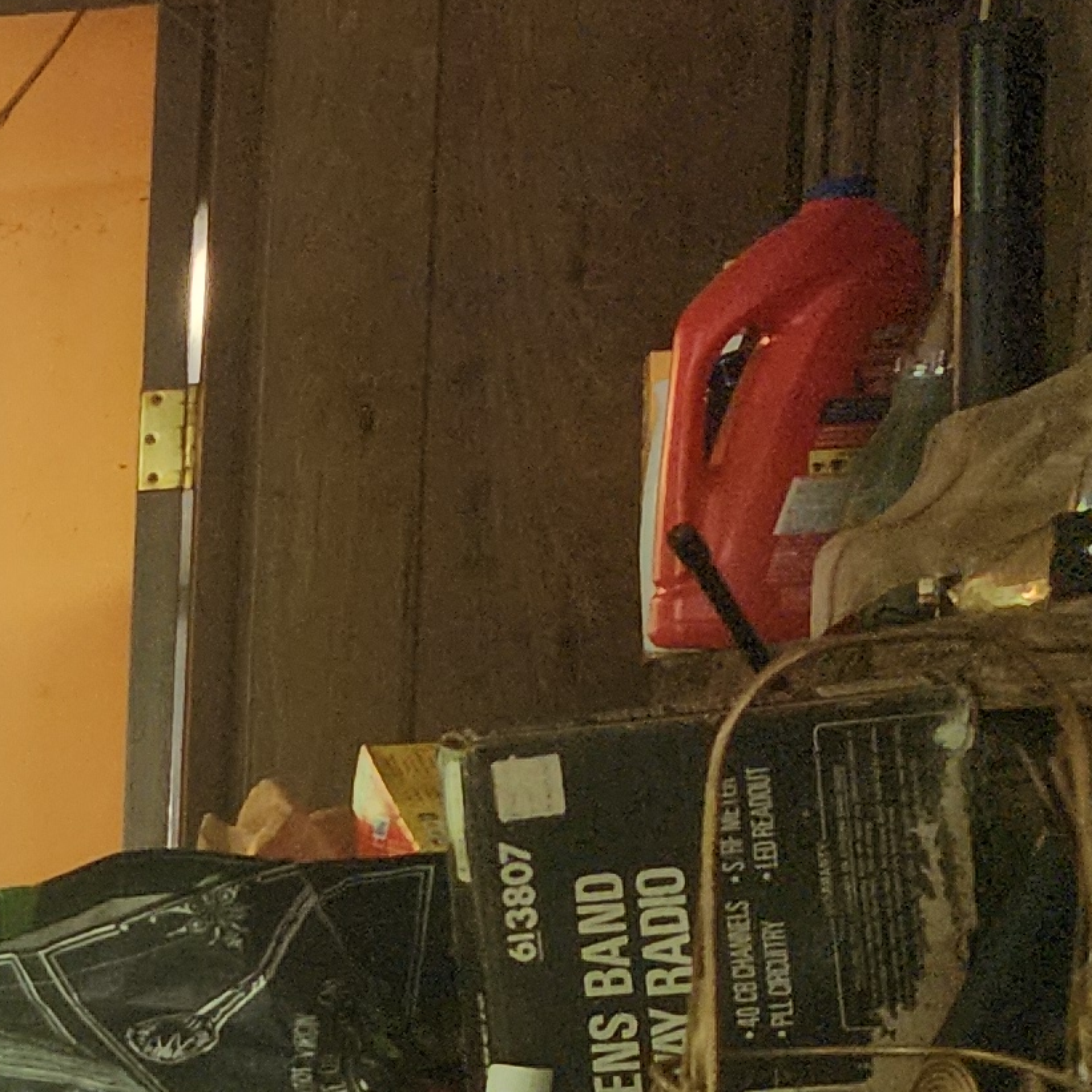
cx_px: -1440
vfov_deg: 17.2
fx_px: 3533
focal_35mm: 99
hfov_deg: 13.5
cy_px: 1076
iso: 500
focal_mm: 6.4
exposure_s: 1/120
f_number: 1.8
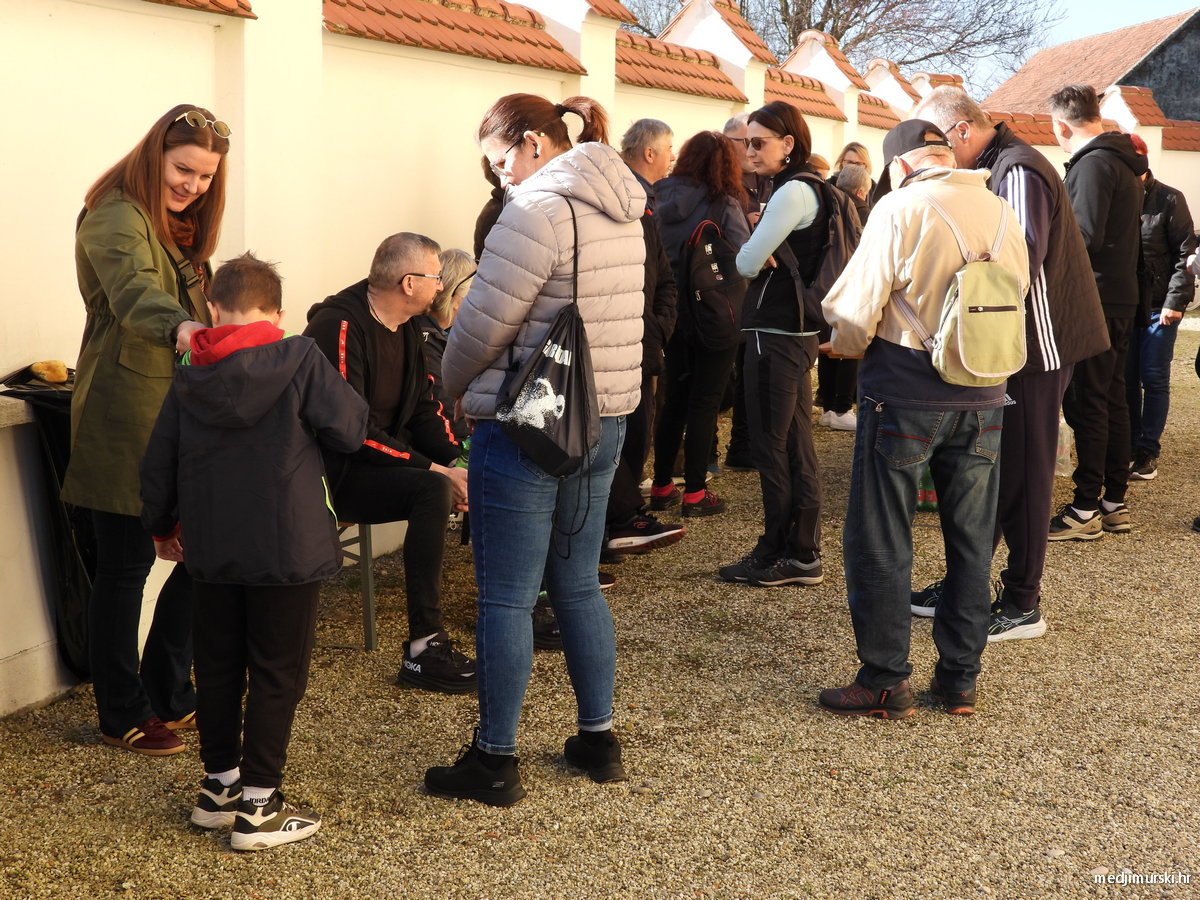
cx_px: 600
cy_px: 450
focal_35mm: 60
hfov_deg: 32.2
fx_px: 2080
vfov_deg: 24.4
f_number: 3.5
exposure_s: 1/400
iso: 100
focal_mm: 10.7
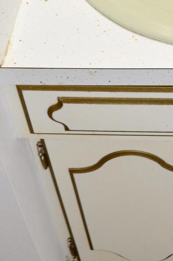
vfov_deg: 23.6
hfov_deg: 15.8
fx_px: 602
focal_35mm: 83
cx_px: 203
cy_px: 8
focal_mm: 22
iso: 1000
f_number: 5
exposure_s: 1/60
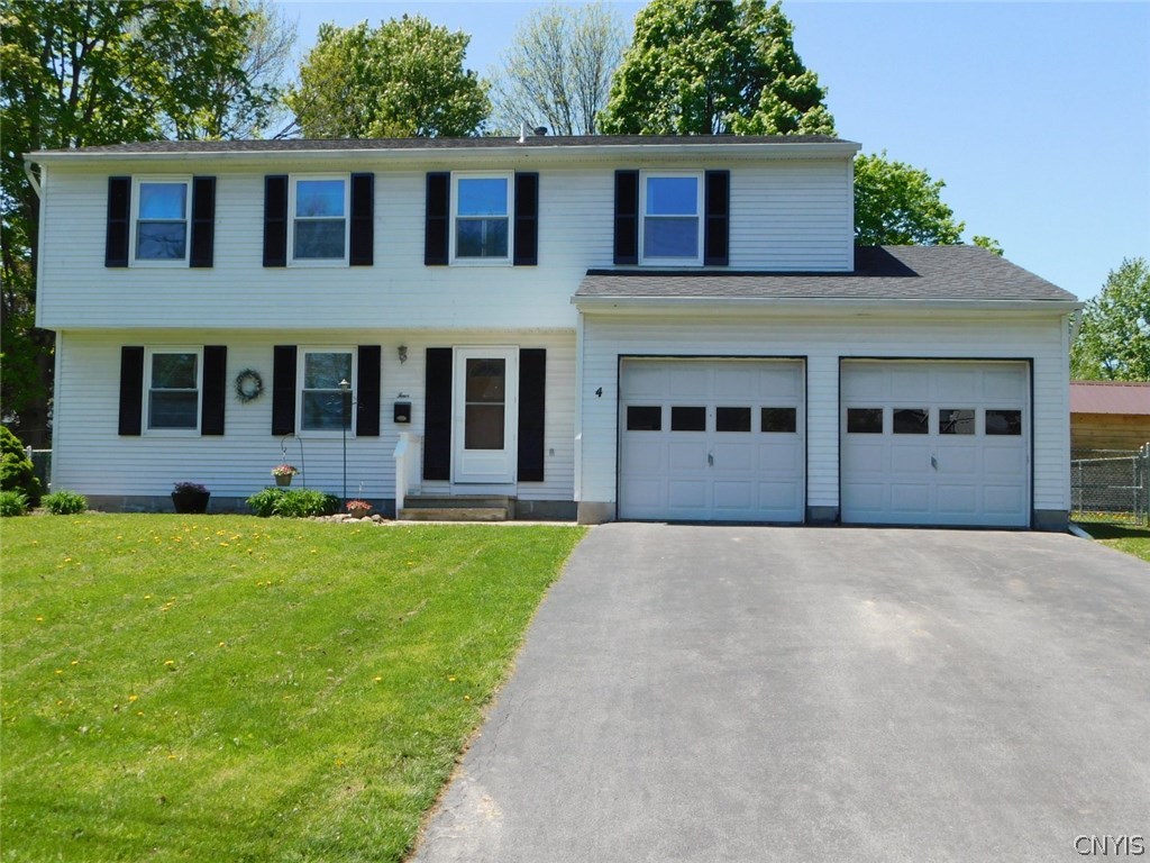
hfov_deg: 51.4
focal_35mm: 36
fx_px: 1196
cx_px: 575
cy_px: 432
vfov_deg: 39.7
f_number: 3.5
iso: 125
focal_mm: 6.3
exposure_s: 1/800
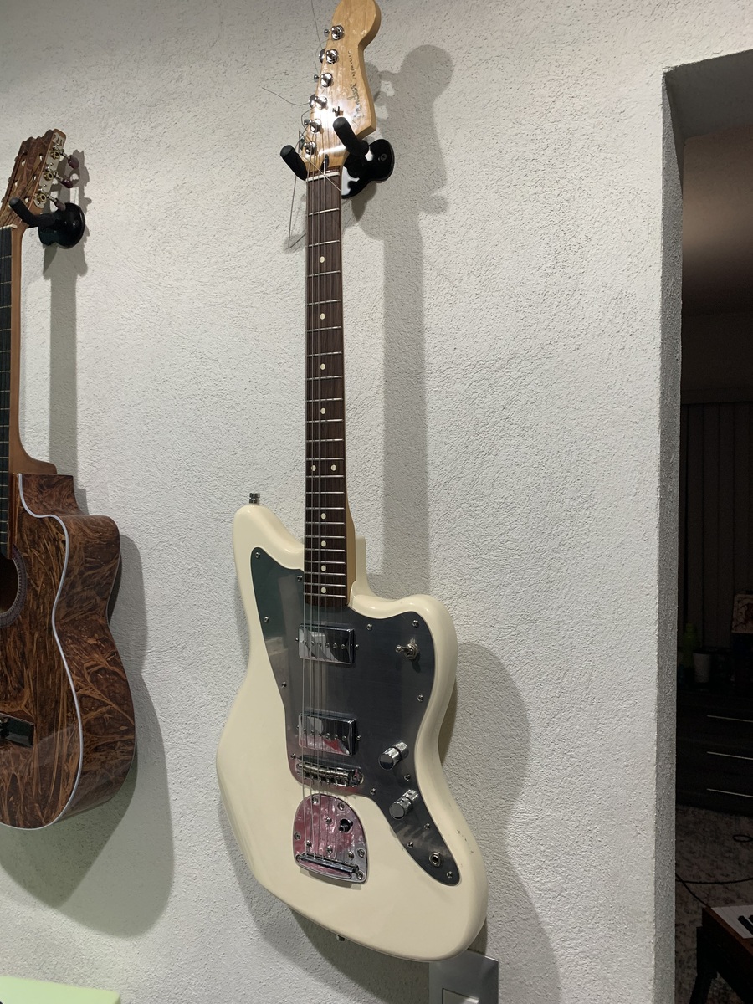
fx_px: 754
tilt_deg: -0.2
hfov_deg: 53.1
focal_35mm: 26
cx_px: 376
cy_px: 502
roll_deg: -1.3
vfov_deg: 67.3
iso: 160
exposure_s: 1/60
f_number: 1.8
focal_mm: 4.25
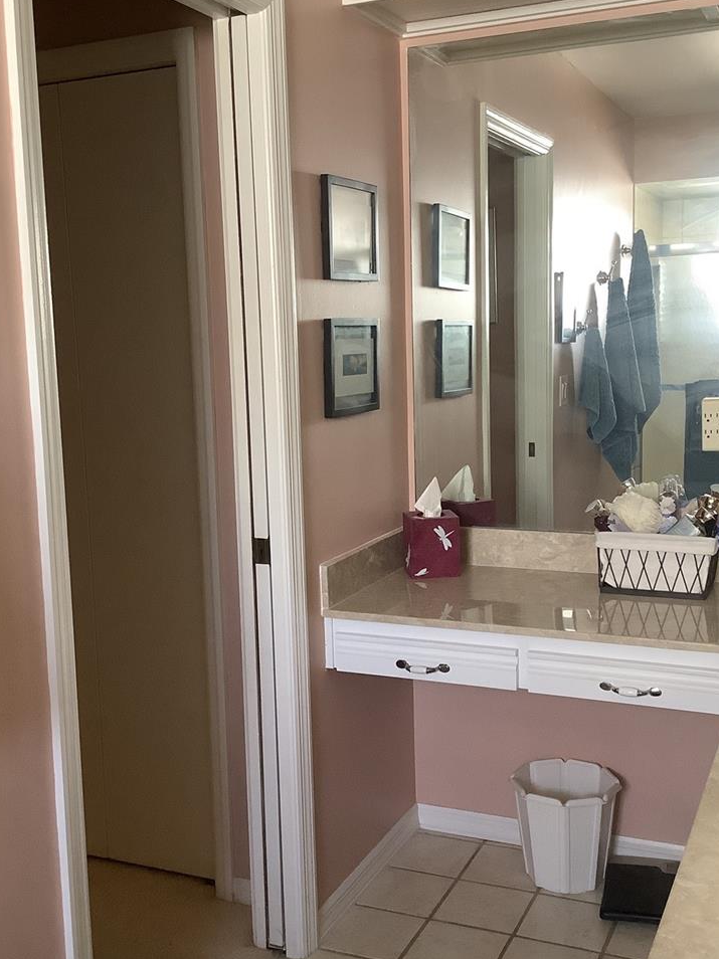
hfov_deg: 36.8
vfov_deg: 47.9
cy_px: 495
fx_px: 1081
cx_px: 379
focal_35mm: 39
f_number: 2.4
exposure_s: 1/60
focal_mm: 3.3
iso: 250
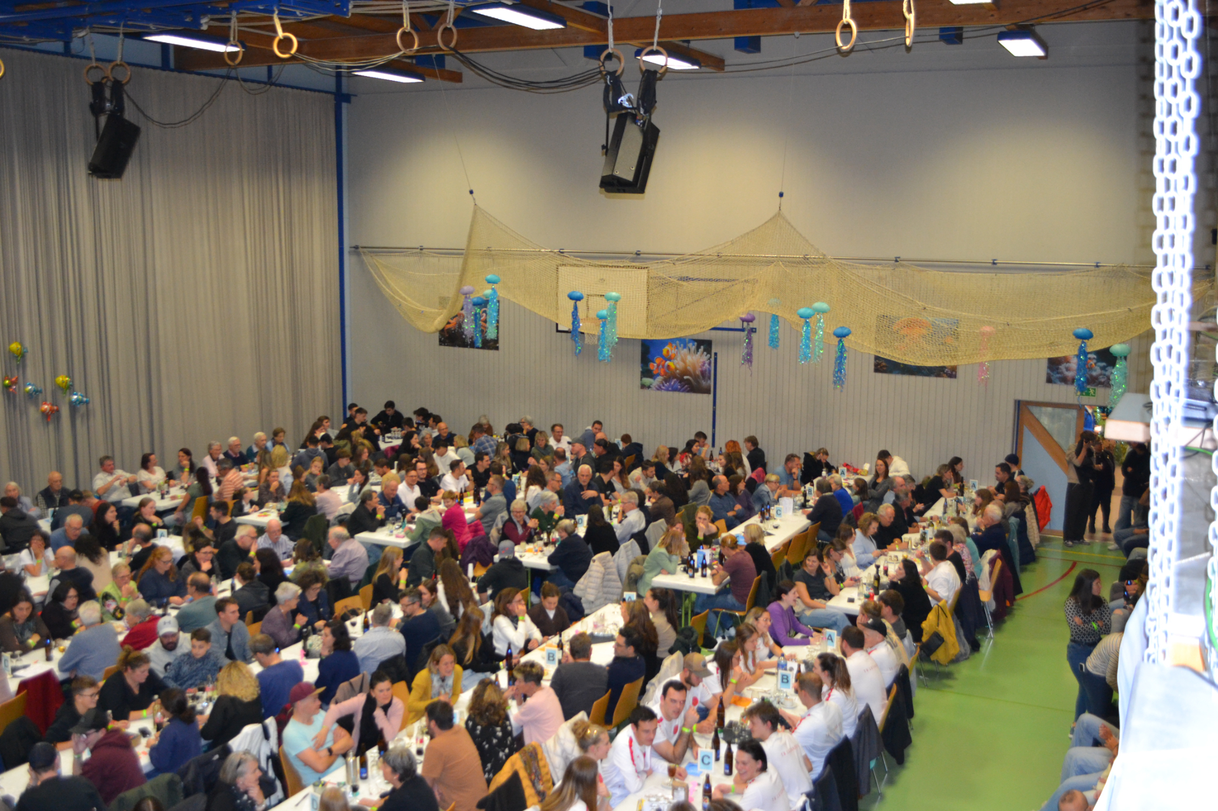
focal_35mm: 36
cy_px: 406
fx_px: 1218
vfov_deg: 36.9
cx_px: 609
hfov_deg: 53.1
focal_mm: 24
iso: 1400
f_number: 4
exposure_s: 1/60
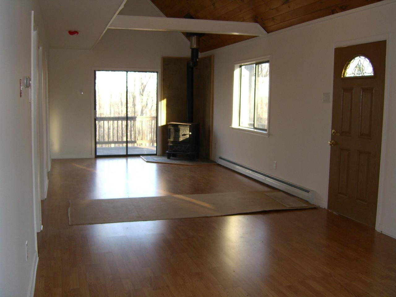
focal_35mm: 38
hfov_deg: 49.0
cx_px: 198
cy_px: 148
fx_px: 435
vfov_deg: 37.7
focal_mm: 7.9
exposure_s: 1/60
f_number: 2.8
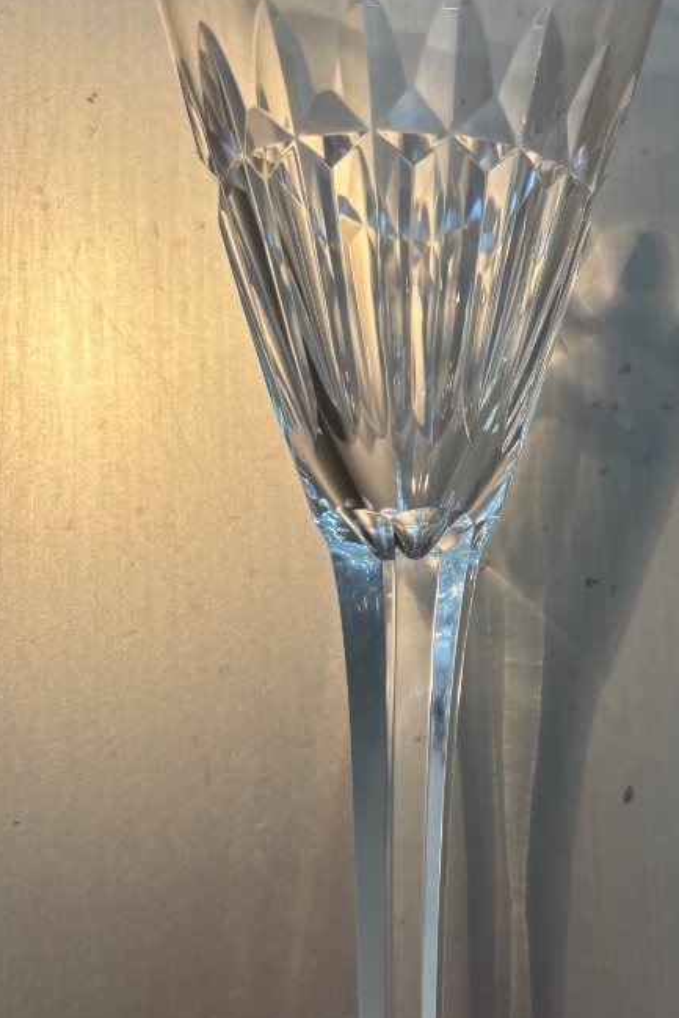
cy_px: 497
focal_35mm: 50
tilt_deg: -76.4
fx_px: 1414
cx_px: 621
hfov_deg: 26.1
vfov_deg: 39.6
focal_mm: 5.96
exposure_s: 1/50
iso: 125
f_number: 1.6
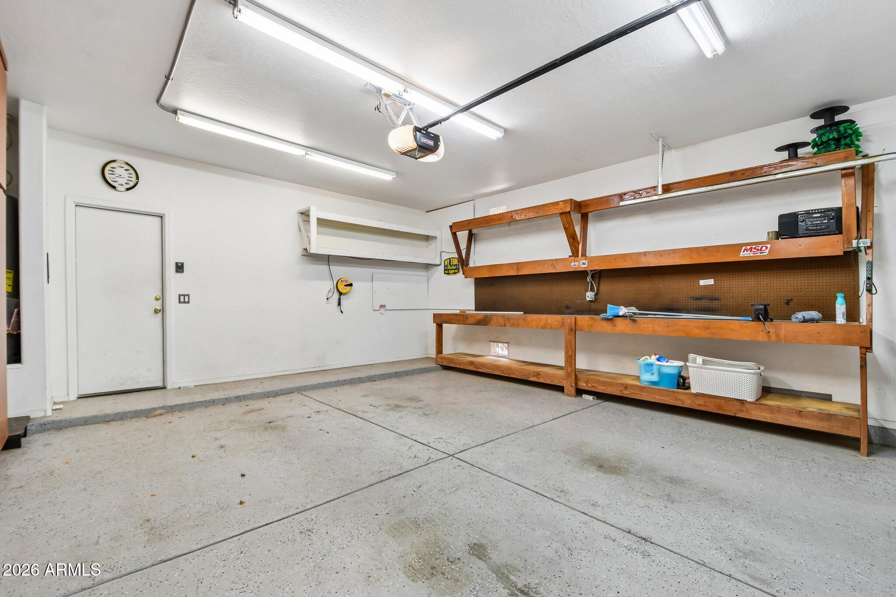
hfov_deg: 100.4
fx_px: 373
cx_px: 448
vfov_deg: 77.3
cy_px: 298
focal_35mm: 15
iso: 400
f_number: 8
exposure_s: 1/13
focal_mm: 10
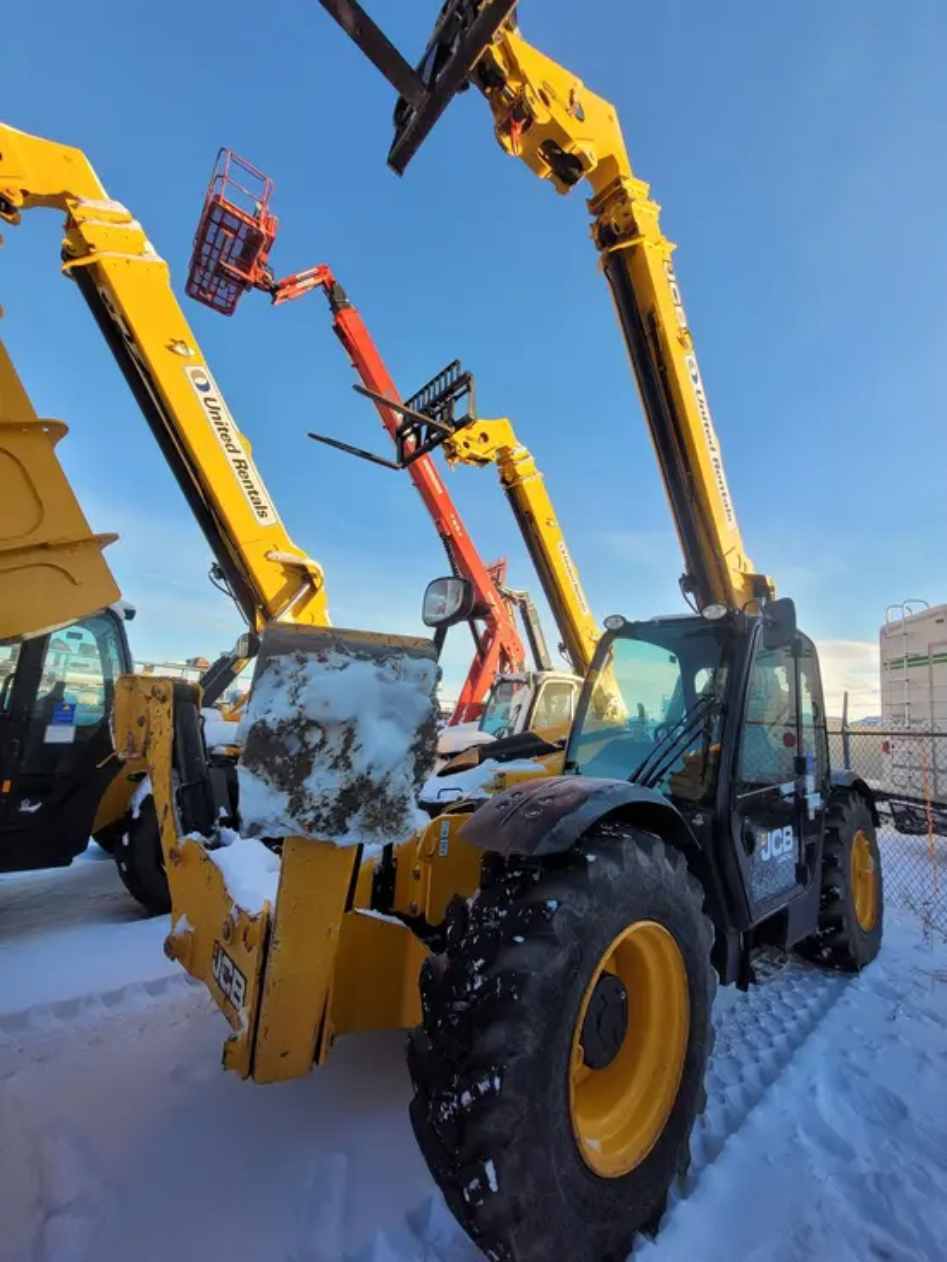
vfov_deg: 106.2
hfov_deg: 89.9
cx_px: 474
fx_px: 474
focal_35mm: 13
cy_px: 631
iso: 40
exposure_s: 1/461
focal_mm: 1.74
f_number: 2.2
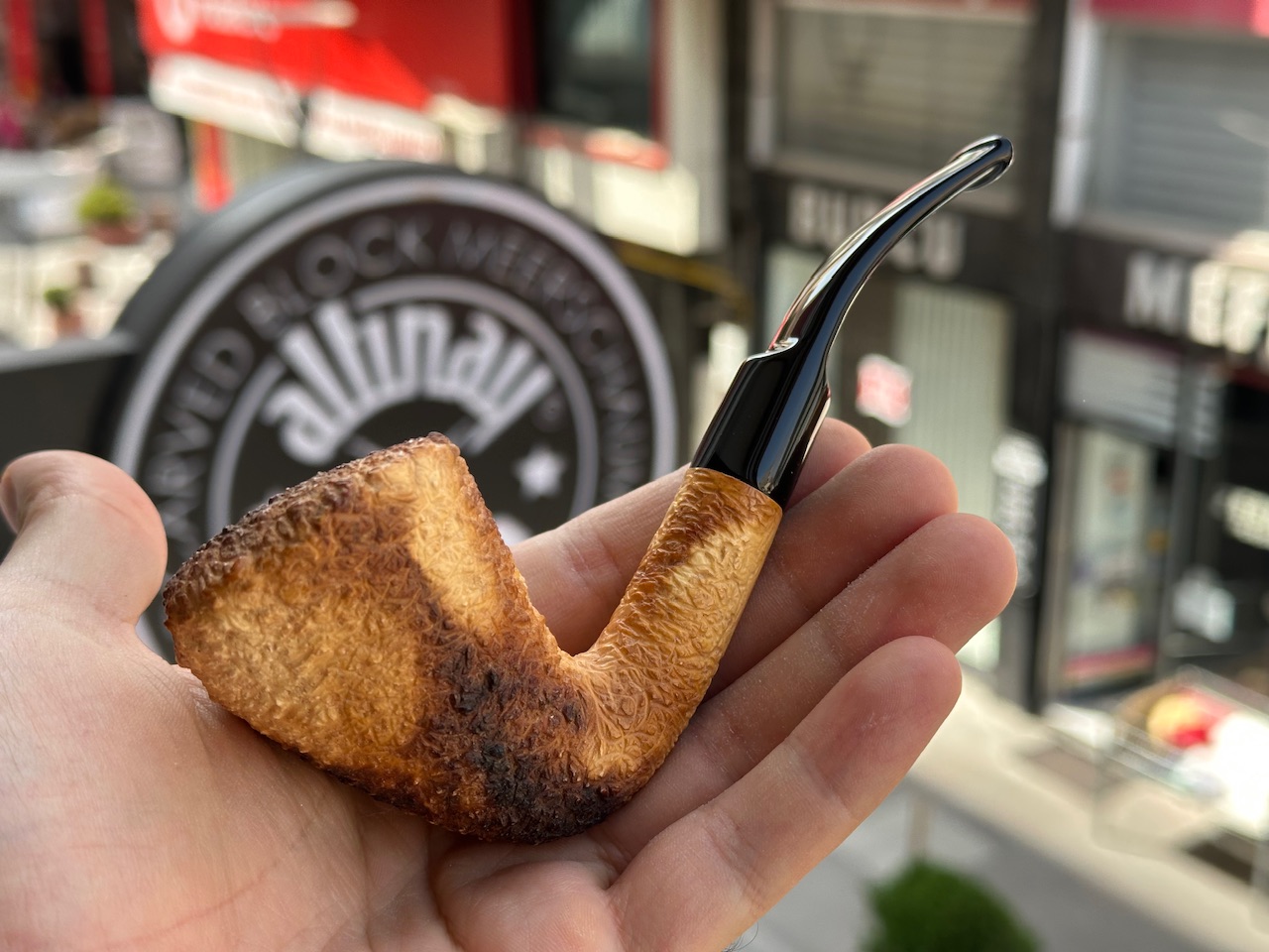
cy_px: 476
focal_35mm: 48
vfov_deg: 30.3
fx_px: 1760
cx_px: 634
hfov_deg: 39.7
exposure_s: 1/564
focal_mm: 6.86
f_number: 1.78
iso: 64
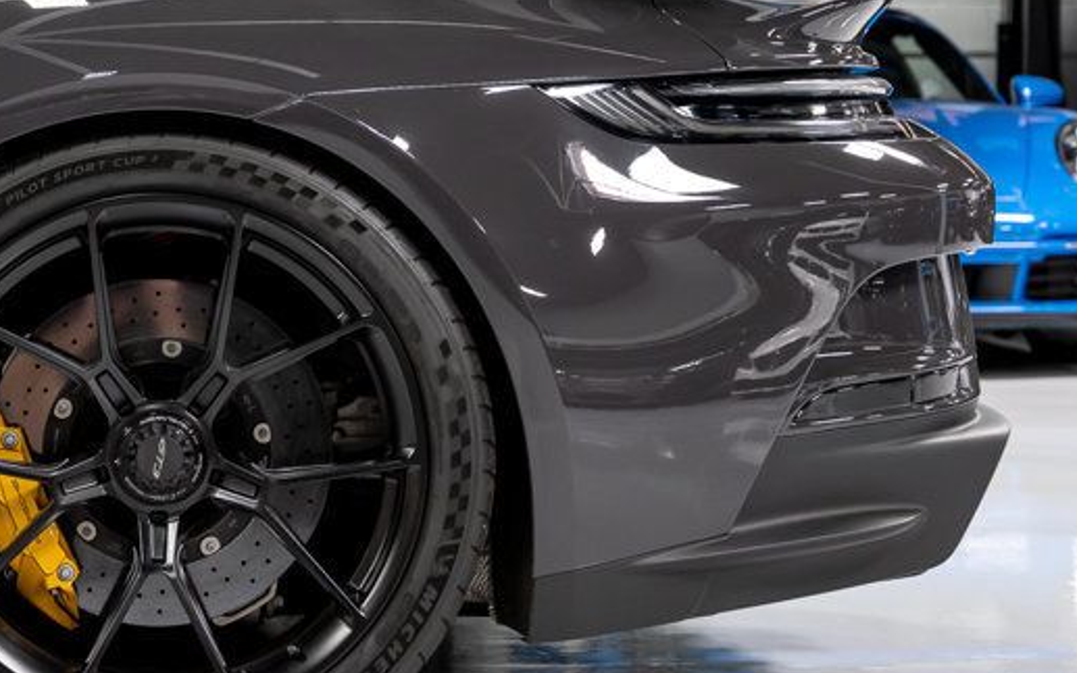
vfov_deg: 12.5
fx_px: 3082
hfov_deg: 19.5
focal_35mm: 105
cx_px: 121
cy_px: 253
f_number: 4
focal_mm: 52
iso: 800
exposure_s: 1/60
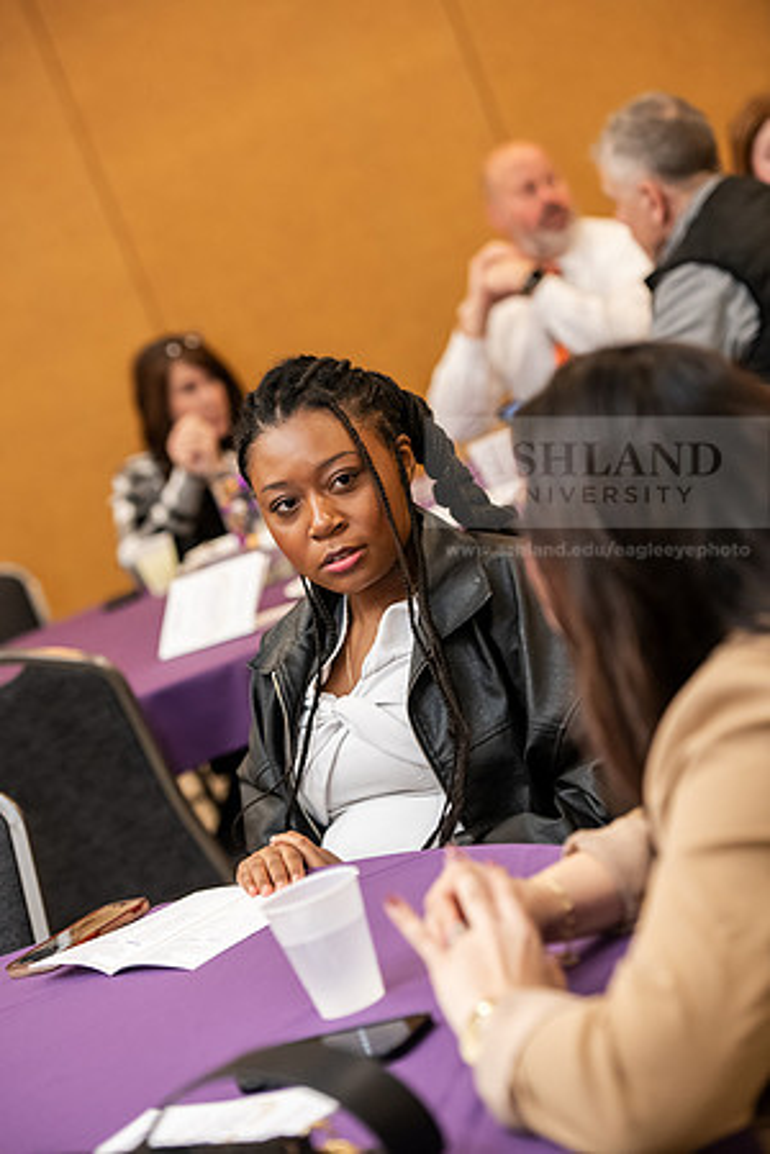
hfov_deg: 13.4
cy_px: 577
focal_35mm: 102
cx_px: 385
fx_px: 3272
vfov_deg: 20.0
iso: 2500
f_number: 3.5
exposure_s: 1/160
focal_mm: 102
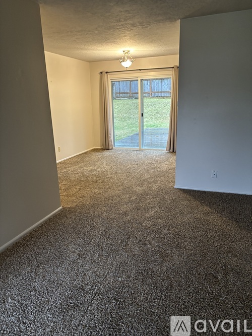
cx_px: 126
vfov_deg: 67.3
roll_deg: -0.9
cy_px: 168
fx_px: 252
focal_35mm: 26
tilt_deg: -17.1
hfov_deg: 53.0
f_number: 1.6
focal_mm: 5.96
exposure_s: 1/60
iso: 320
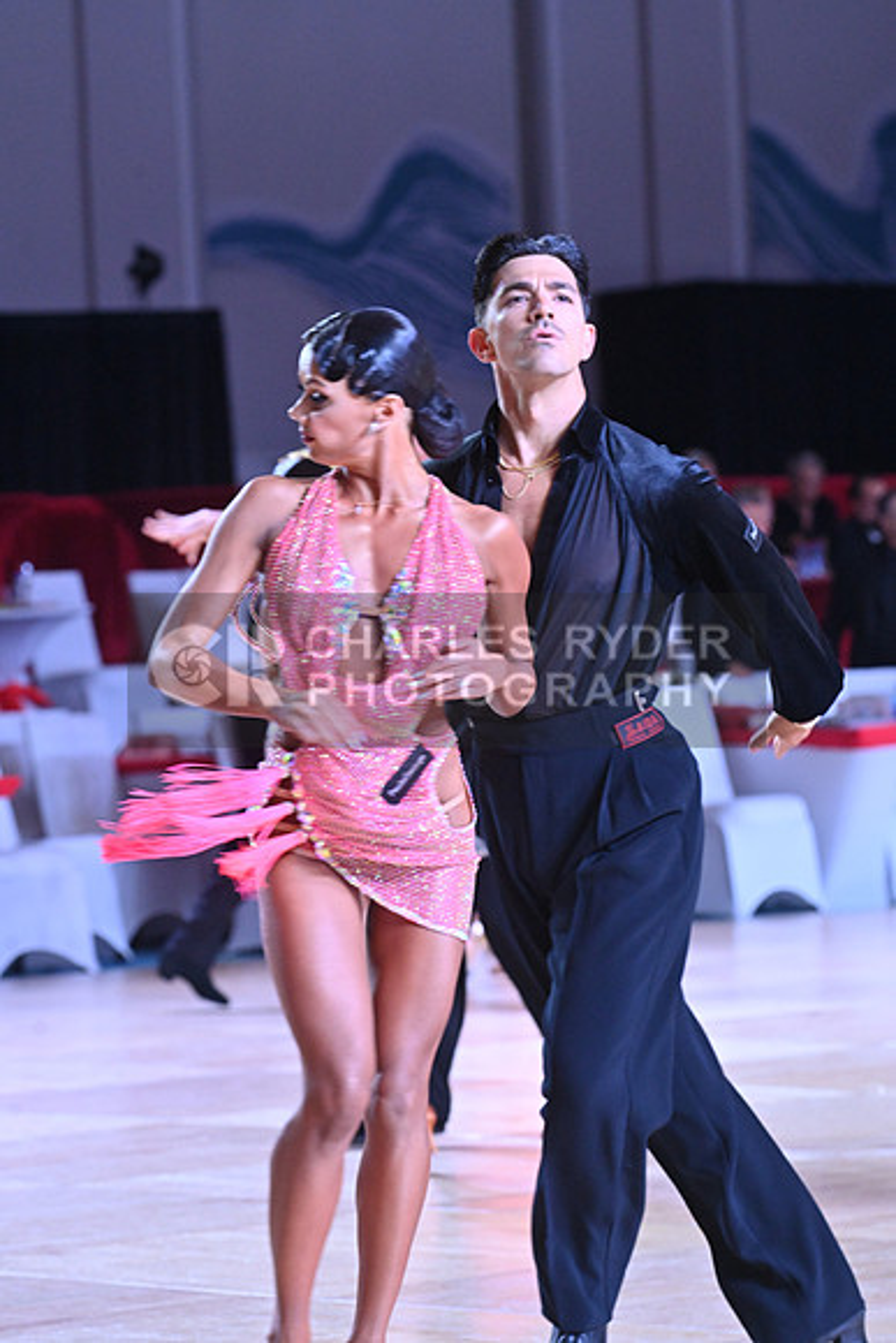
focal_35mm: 160
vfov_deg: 12.8
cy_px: 672
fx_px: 5969
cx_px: 448
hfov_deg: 8.6
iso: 4000
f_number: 7.1
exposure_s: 1/400
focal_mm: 160
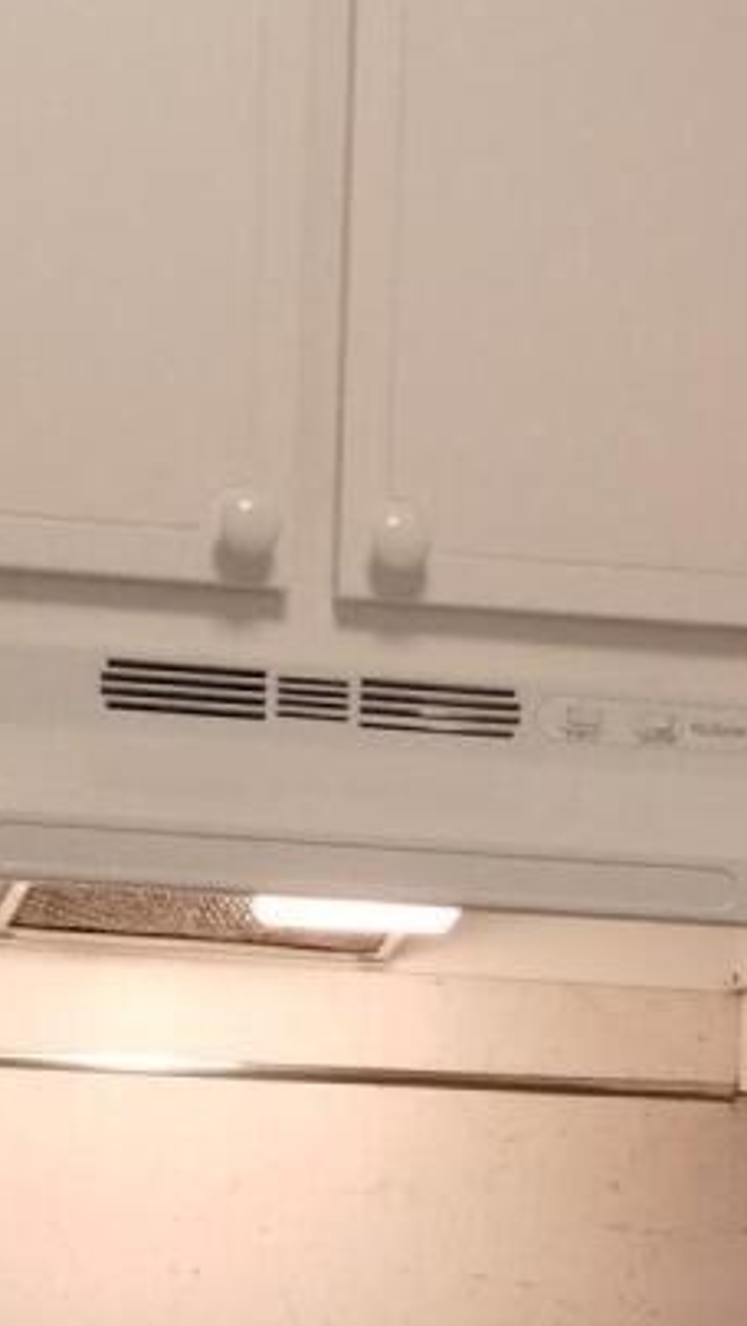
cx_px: 542
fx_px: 5314
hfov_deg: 8.0
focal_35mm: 151
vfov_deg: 13.8
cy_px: 1667
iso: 400
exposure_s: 1/78.6
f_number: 1.8
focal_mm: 4.27
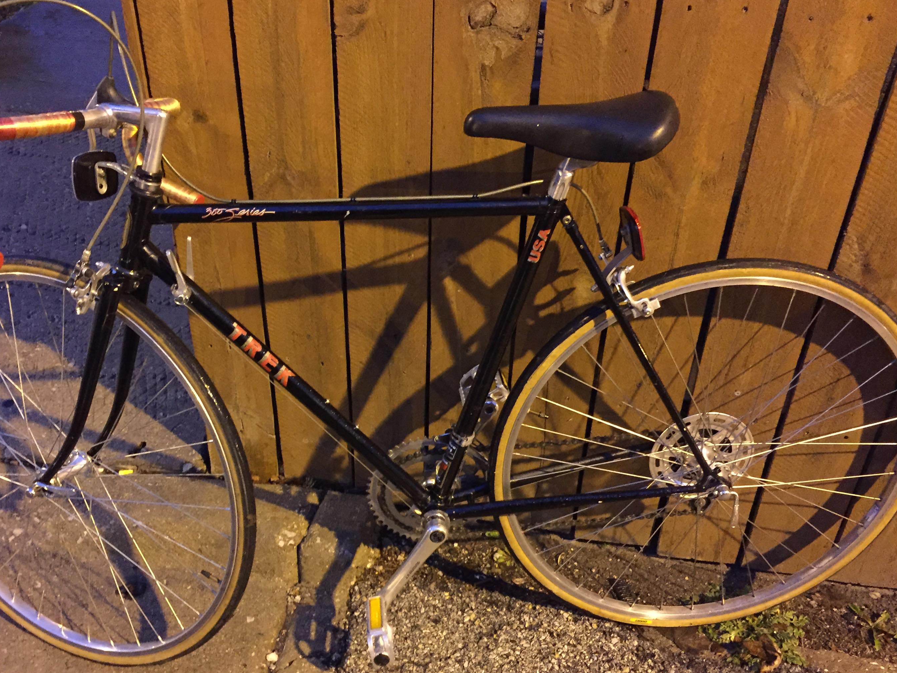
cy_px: 382
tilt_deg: -38.7
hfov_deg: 52.5
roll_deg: +0.2
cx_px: 389
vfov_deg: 40.6
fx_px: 907
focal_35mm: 35
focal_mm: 4.15
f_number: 2.2
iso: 500
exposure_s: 1/15
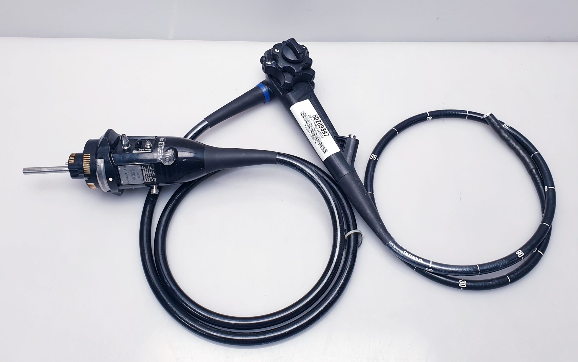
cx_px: 304
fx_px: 551
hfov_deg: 55.3
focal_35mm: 35
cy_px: 132
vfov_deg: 36.0
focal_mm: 4.3
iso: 50
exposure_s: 1/50
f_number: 2.4
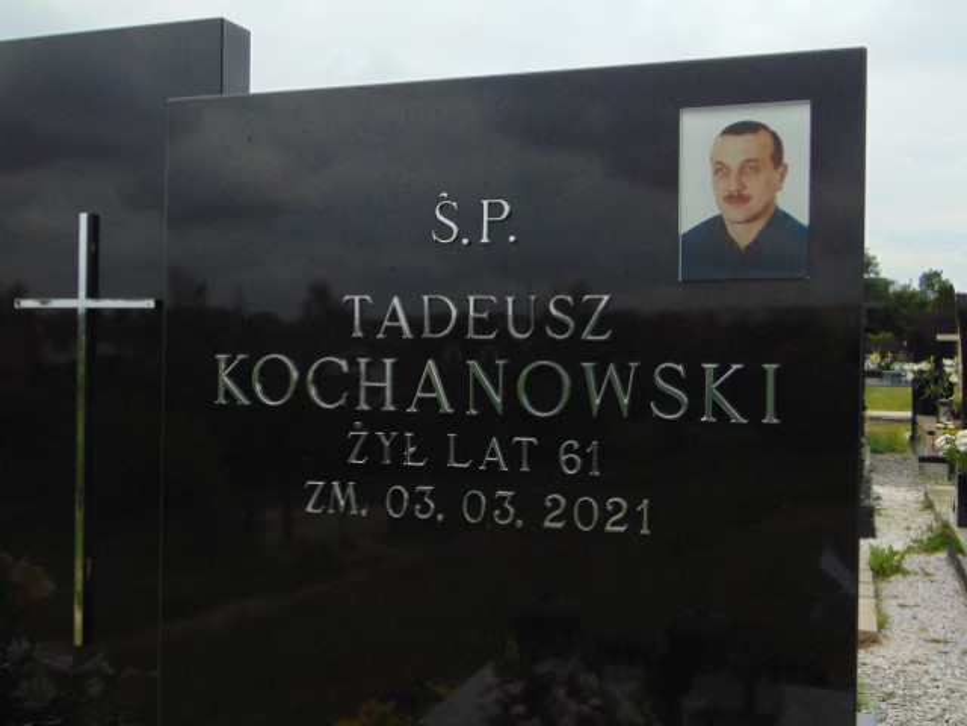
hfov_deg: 47.9
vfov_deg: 36.8
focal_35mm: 39
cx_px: 484
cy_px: 363
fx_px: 1089
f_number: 3.3
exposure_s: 1/1000
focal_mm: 6.9
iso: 80
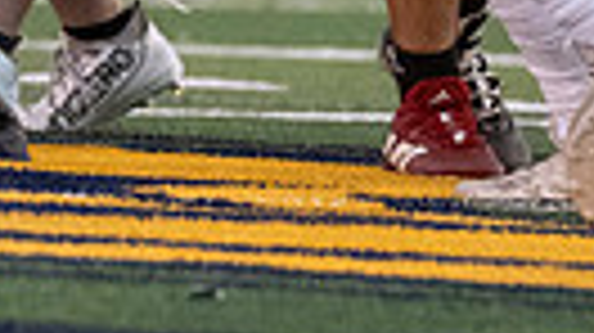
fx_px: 30657
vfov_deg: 0.6
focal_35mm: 1948
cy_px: -565
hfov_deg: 1.1
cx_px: -199
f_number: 3.5
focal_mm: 300
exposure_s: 1/1600
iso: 10000
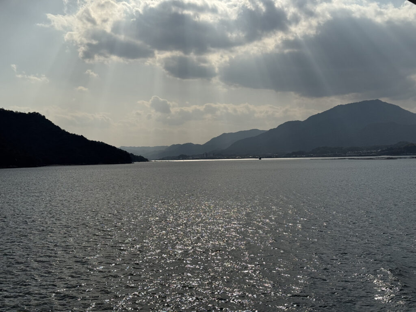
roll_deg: +0.2
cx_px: 208
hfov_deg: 39.7
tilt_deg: -1.4
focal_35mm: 48
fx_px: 577
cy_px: 156
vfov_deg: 30.3
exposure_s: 1/20000
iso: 50
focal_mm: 6.76
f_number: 1.78
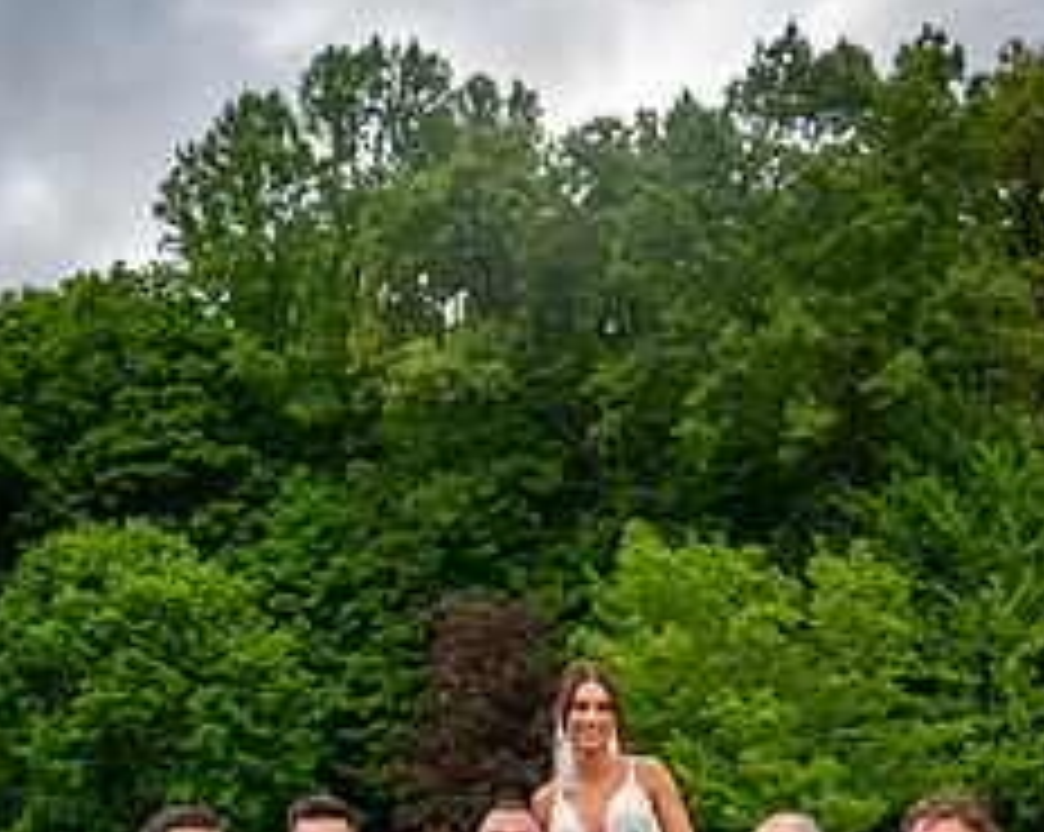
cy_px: 985
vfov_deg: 26.5
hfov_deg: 36.6
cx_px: 623
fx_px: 1574
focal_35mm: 51
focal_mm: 28
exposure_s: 1/2000
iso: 400
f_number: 3.2
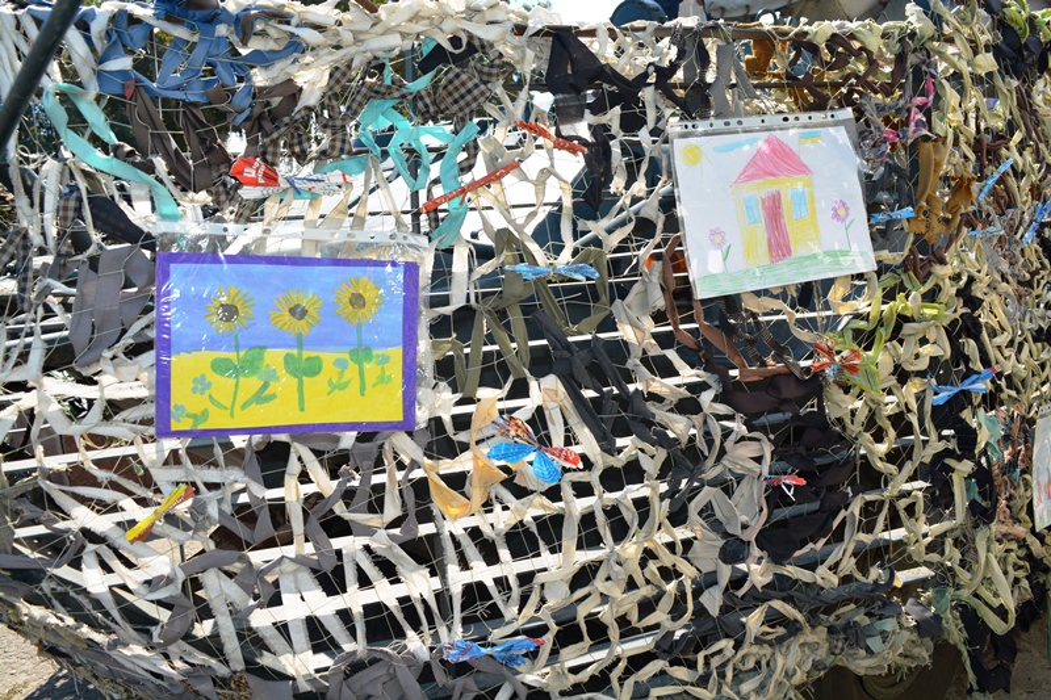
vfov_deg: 43.6
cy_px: 350
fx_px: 876
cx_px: 526
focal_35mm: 30
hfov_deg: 61.9
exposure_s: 1/200
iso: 100
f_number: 6.3
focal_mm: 20
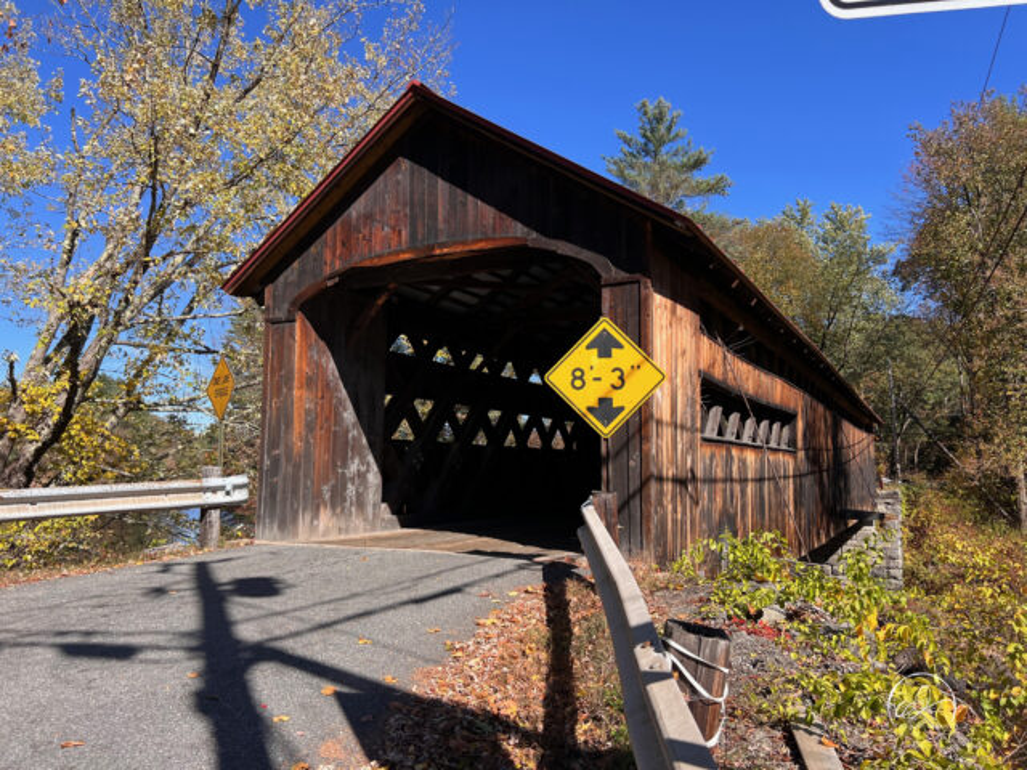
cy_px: 385
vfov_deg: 53.1
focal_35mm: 26
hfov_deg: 67.3
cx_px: 514
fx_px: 771
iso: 50
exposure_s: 1/2299
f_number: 1.5
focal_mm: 5.7
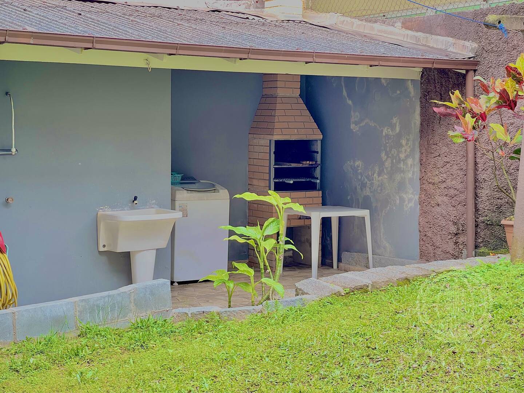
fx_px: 969
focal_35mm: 64
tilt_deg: -5.3
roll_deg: -0.2
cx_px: 262
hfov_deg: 30.3
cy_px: 196
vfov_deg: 22.9
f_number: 2.2
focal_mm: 7.5
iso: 80
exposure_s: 1/99
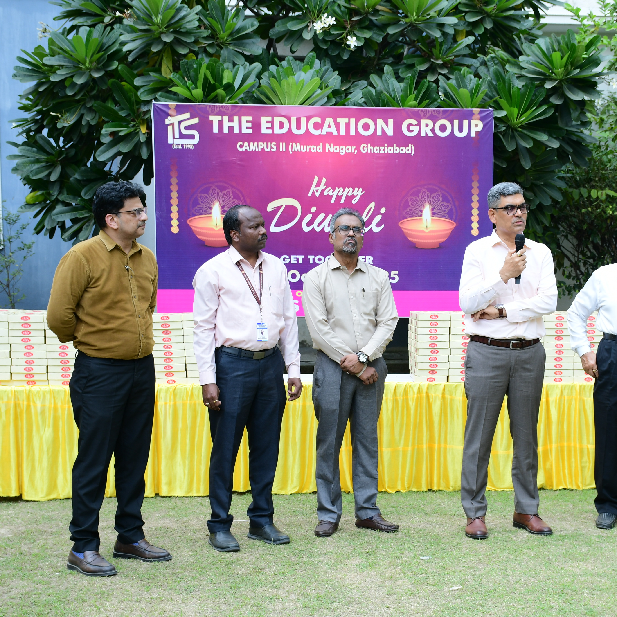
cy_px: 311
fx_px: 1331
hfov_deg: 25.9
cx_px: 431
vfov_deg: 26.1
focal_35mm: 66
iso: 320
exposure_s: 1/125
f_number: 5.6
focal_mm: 34
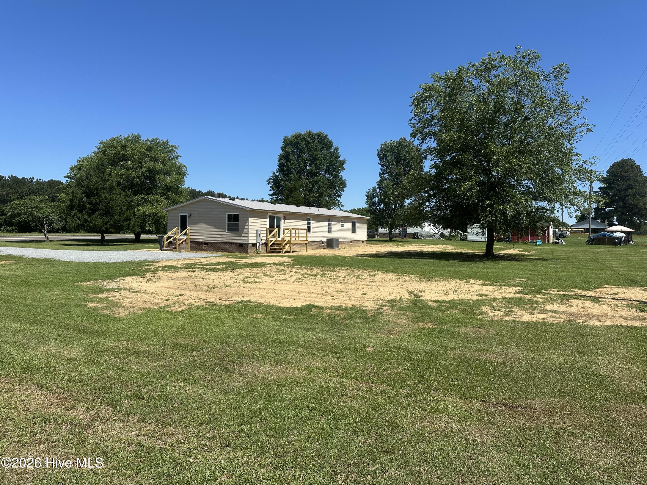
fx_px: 449
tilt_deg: -0.6
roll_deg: -0.4
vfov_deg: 56.8
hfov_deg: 71.6
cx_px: 324
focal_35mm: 24
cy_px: 242
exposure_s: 1/5000
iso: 80
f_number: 1.78
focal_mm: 6.86
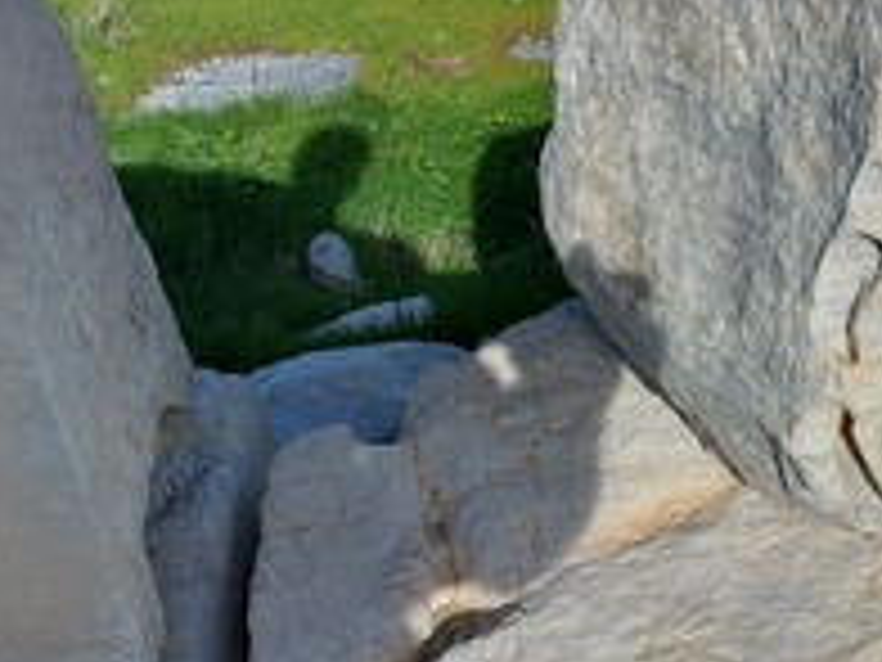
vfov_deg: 26.1
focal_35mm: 56
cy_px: 297
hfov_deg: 30.6
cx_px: 976
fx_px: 1427
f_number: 1.8
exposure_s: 1/3077
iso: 25
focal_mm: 5.23
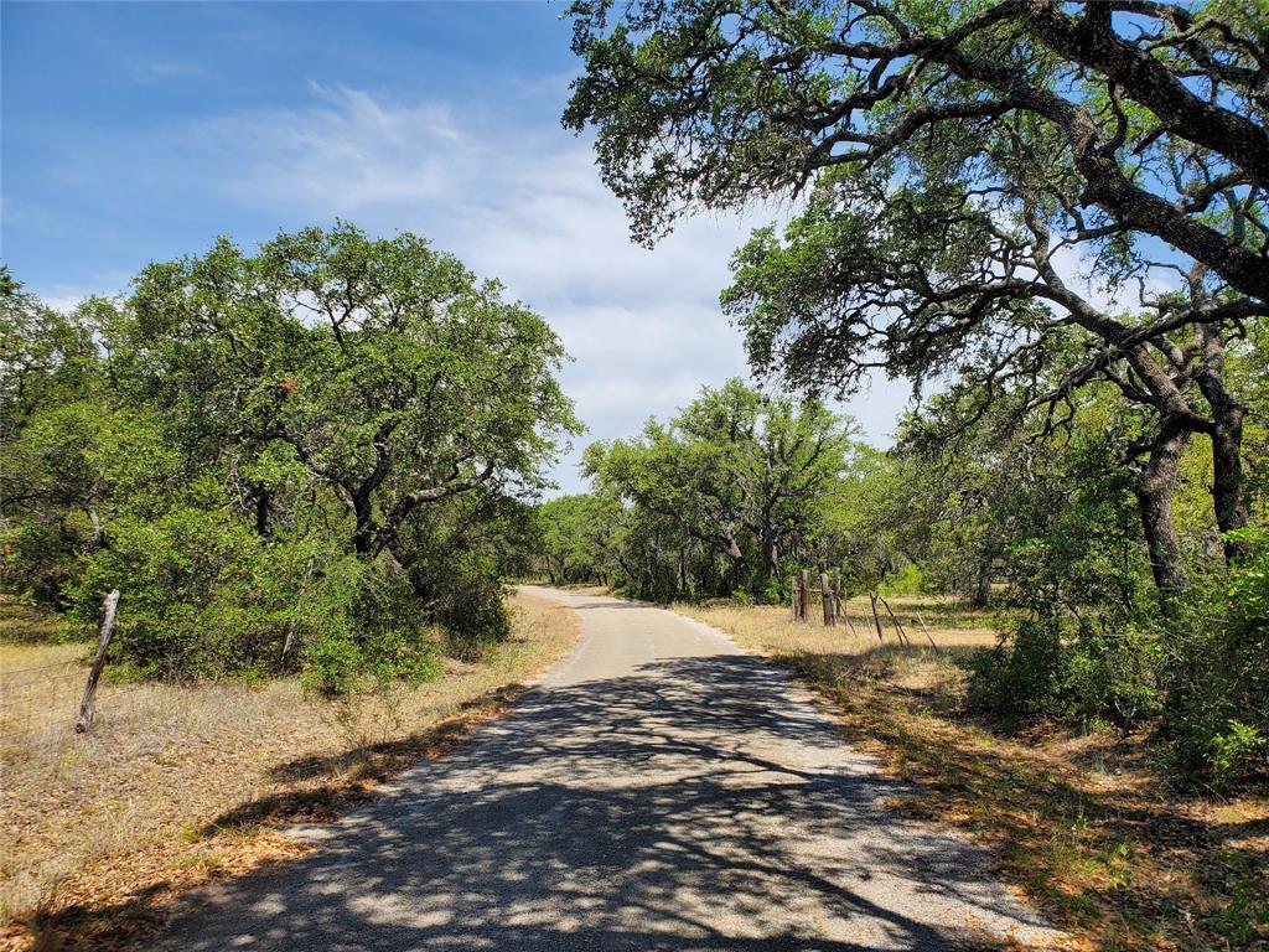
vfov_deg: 53.1
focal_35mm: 26
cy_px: 476
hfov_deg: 67.3
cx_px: 634
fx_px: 953
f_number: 2.4
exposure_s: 1/1635
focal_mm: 4.3
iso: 50
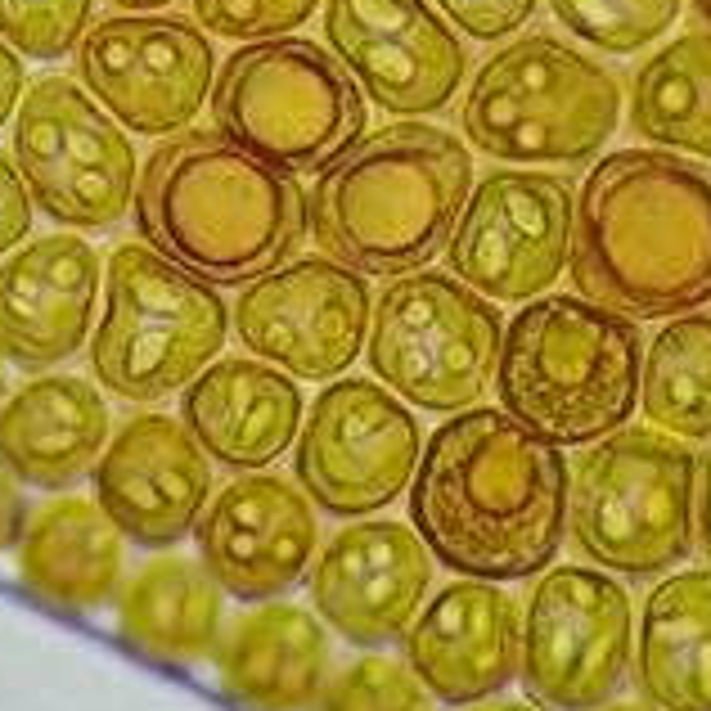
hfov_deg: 8.0
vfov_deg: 7.9
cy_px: -248
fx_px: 5066
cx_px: 506
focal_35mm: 218
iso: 800
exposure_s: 1/60
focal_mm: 11.01
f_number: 3.6
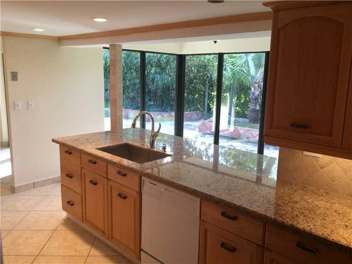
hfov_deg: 61.7
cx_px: 176
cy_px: 132
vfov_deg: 48.2
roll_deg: -1.3
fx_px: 295
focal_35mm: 29
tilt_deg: -11.7
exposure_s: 1/30
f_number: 2.2
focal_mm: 4.15
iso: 32
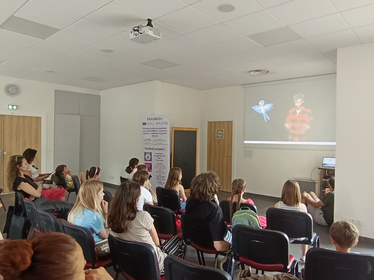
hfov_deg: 94.5
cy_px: 140
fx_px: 173
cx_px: 187
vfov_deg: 78.1
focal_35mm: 16
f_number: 2.2
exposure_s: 1/33.3
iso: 320
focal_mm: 1.65
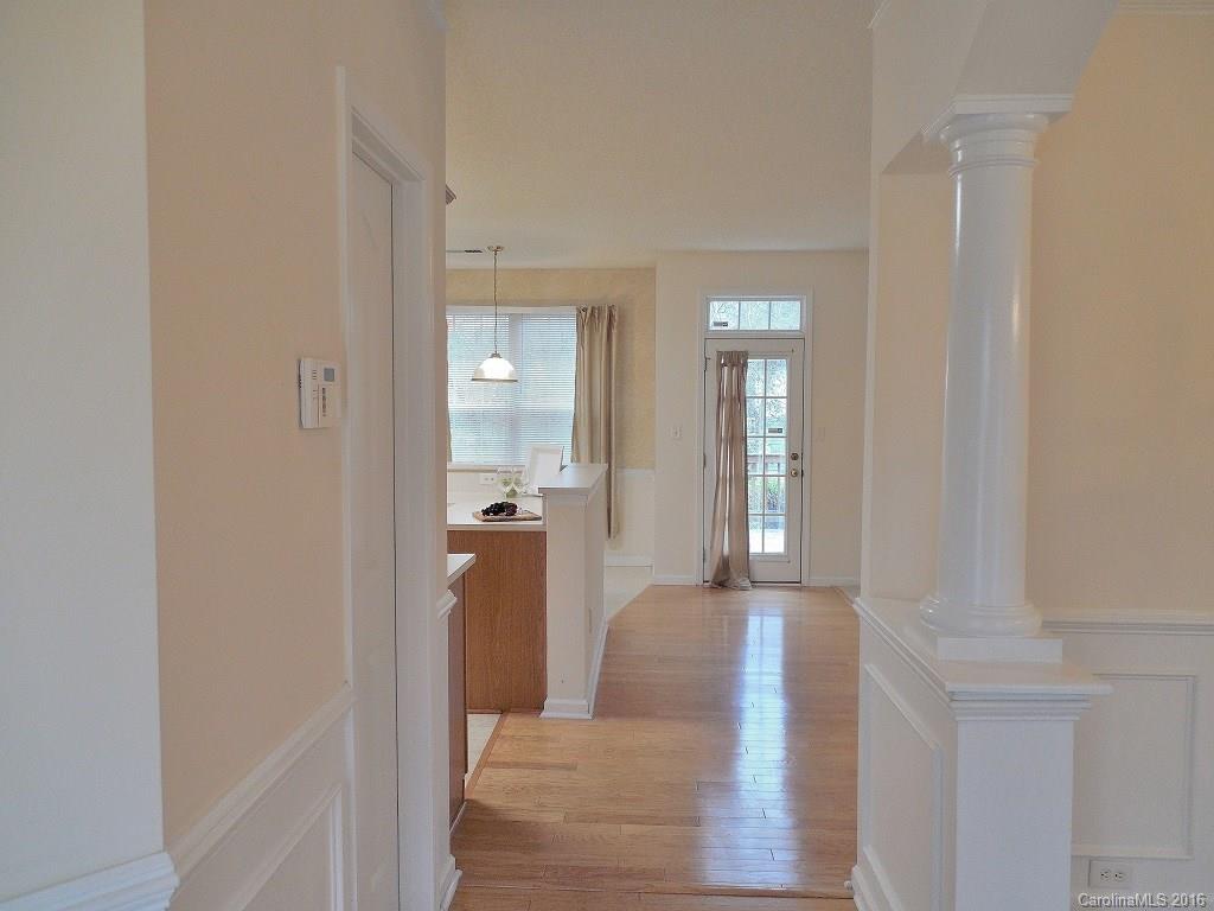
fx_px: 877
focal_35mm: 25
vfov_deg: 54.9
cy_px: 456
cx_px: 607
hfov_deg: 69.4
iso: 280
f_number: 3.3
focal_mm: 4.5
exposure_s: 1/30
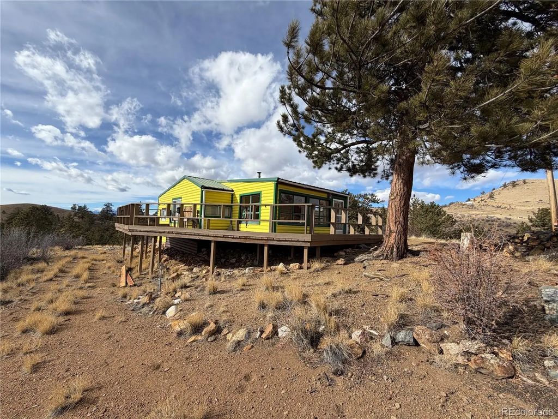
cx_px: 279
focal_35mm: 14
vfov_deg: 85.7
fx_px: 226
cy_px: 210
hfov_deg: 102.1
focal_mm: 2.22
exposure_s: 1/1017
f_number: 2.2
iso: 20
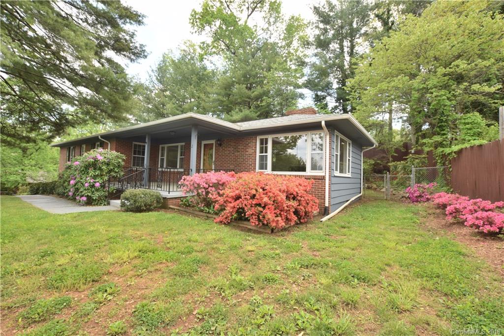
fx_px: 210
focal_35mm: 15
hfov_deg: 100.4
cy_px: 168
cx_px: 252
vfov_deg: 77.3
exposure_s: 1/160
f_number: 5.6
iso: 200
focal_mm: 10
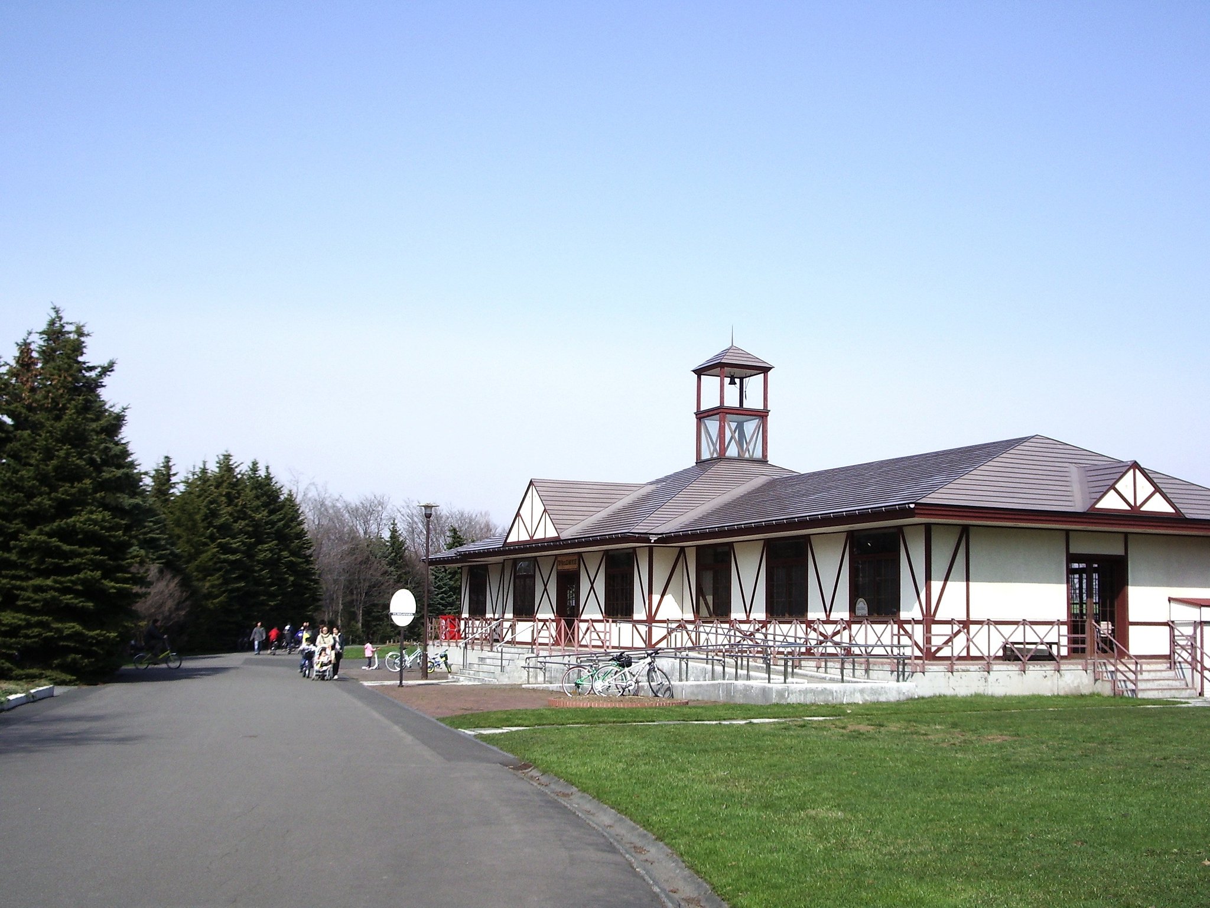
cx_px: 605
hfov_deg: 45.8
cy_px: 454
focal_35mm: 41
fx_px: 1433
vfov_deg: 35.1
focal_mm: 6.8
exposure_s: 1/500
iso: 50
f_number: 4.6
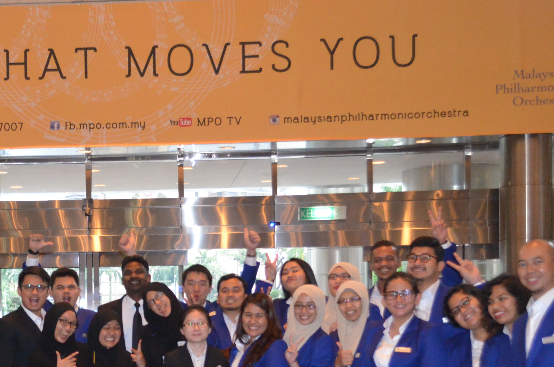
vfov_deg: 19.0
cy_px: 341
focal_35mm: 70
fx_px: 1075
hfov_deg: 28.2
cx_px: 97
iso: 3200
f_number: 4
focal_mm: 24
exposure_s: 1/60
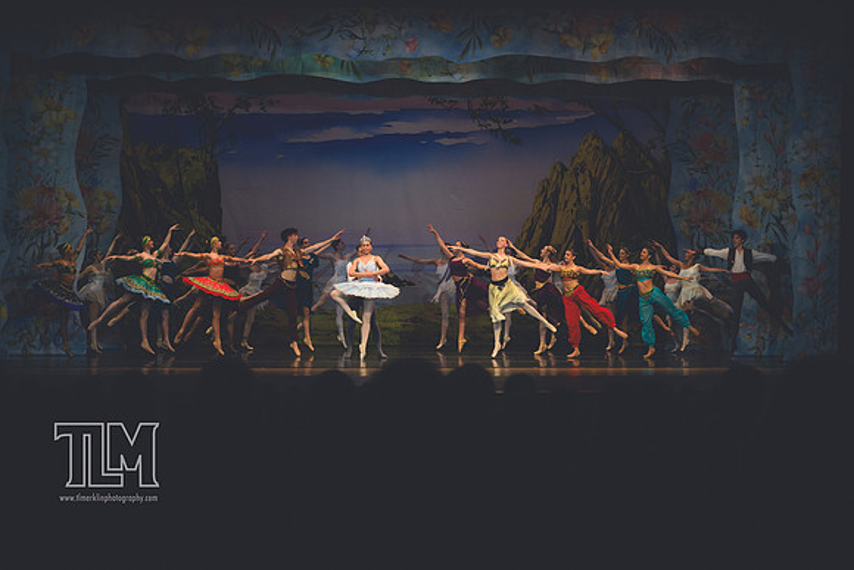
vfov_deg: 17.1
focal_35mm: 80
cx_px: 427
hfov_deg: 25.4
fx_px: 1898
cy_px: 285
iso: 640
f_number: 2.8
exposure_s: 1/500
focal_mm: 80
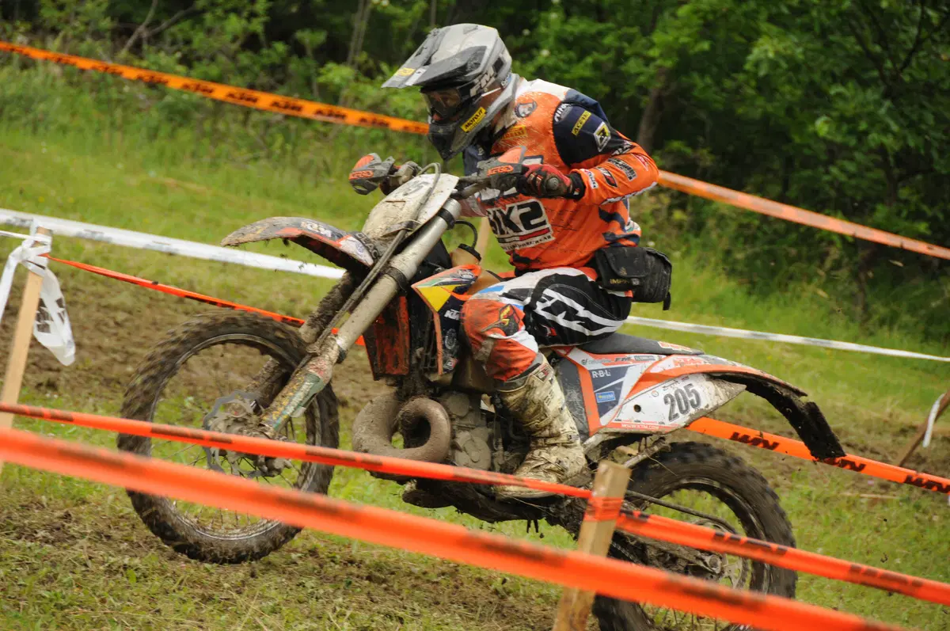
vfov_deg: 6.1
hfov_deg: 9.2
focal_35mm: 225
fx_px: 5930
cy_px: 316
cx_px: 475
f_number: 5.6
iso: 640
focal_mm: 150
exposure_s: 1/800
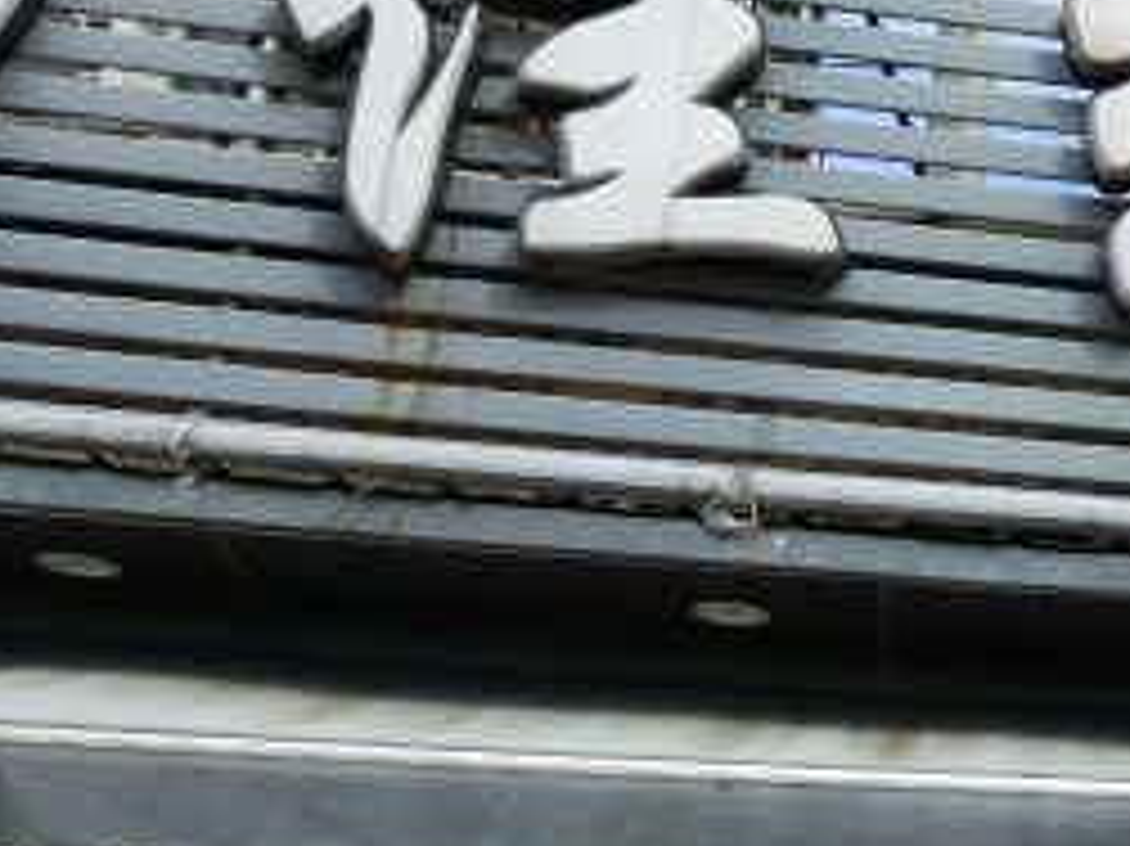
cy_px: 425
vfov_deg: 18.9
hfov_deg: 22.7
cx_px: 1409
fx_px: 2545
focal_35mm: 78
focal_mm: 4.26
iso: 100
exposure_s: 1/714
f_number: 2
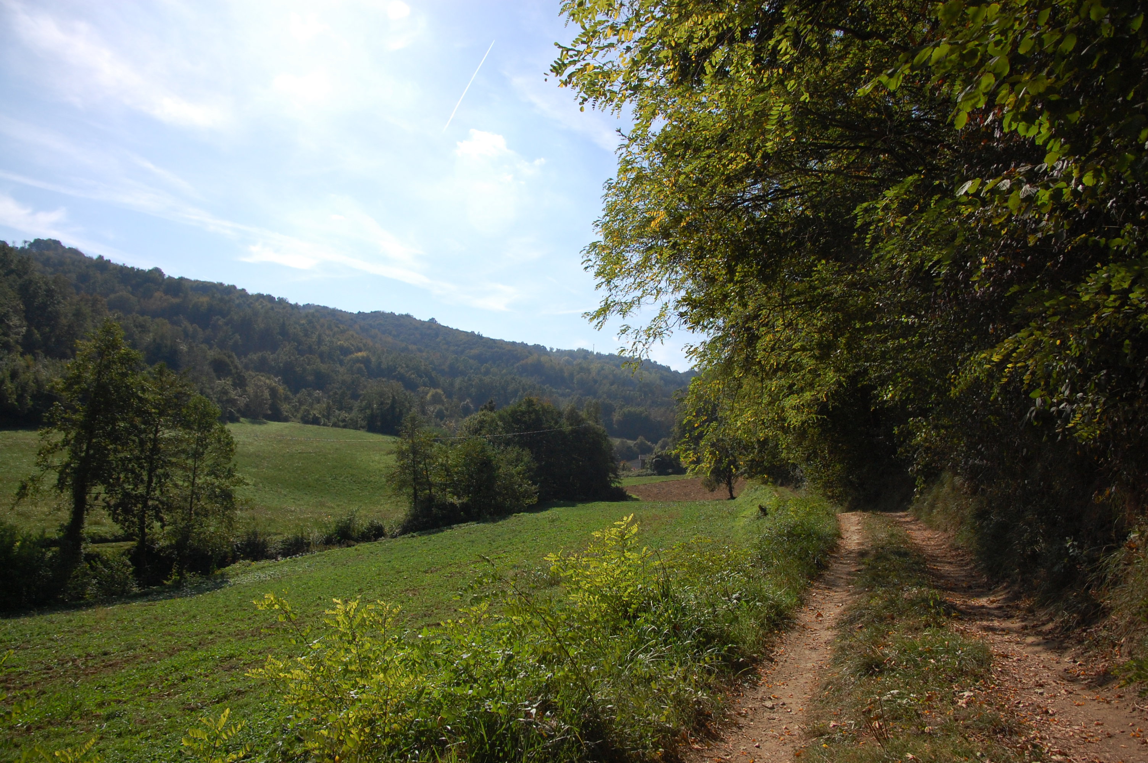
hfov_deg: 73.8
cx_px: 574
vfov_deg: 53.0
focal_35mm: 24
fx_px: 765
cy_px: 382
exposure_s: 1/2500
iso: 400
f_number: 5.6
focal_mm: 16
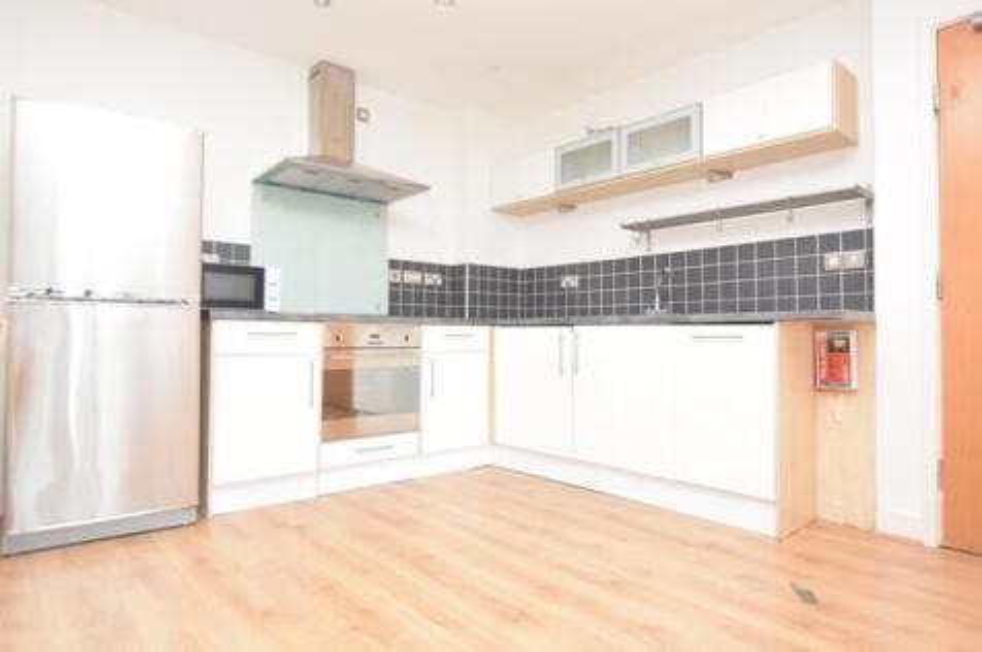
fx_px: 531
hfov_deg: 85.5
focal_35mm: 20
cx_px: 491
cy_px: 326
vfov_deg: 63.1
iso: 800
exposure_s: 1/125
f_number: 5.6
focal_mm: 13
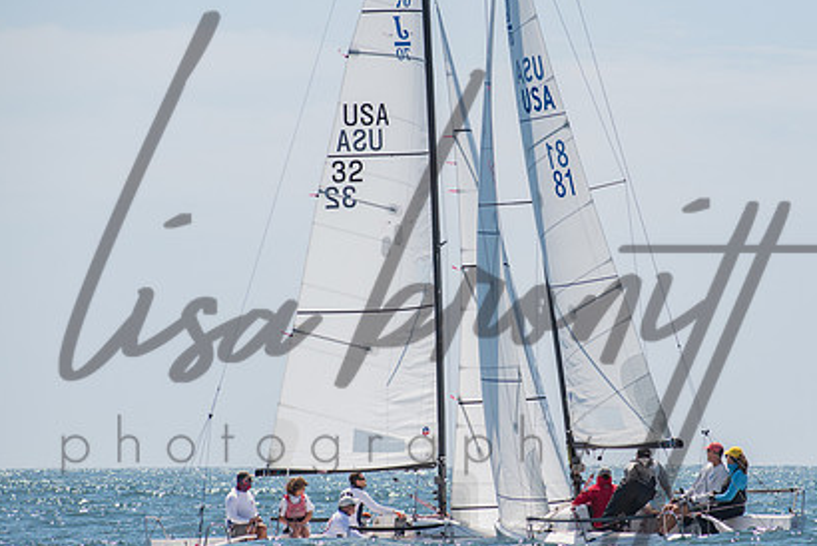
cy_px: 296
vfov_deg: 4.7
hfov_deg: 7.0
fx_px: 6677
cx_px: 504
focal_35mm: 294
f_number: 6.3
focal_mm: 135
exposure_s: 1/1000
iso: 200
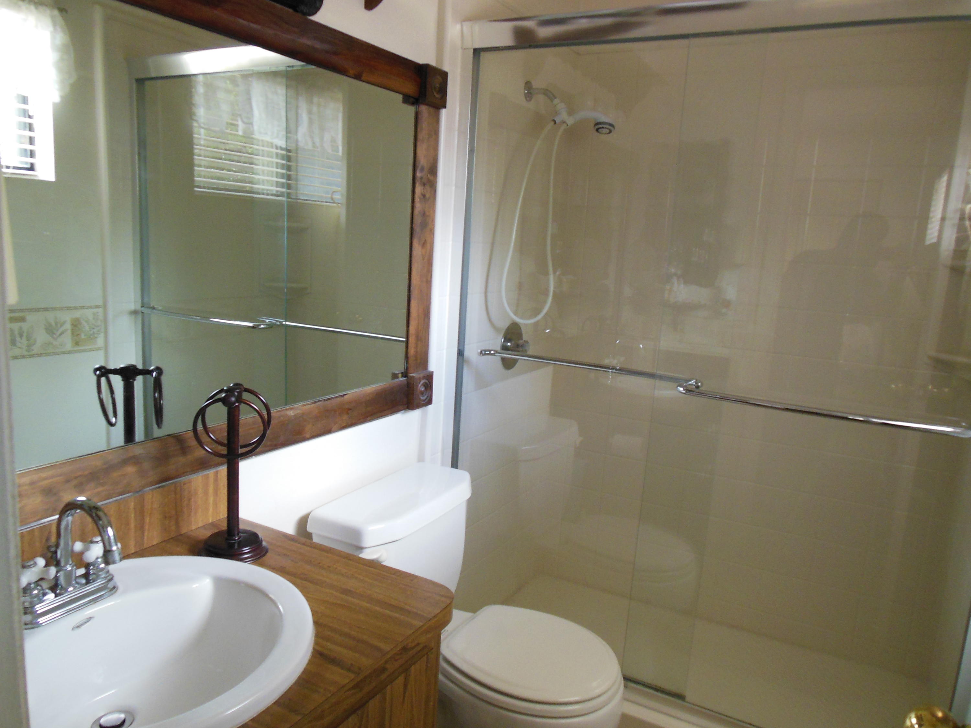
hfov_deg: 69.4
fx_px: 701
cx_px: 486
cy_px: 364
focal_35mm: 25
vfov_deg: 54.9
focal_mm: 4.5
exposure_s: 1/60
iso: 400
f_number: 3.2
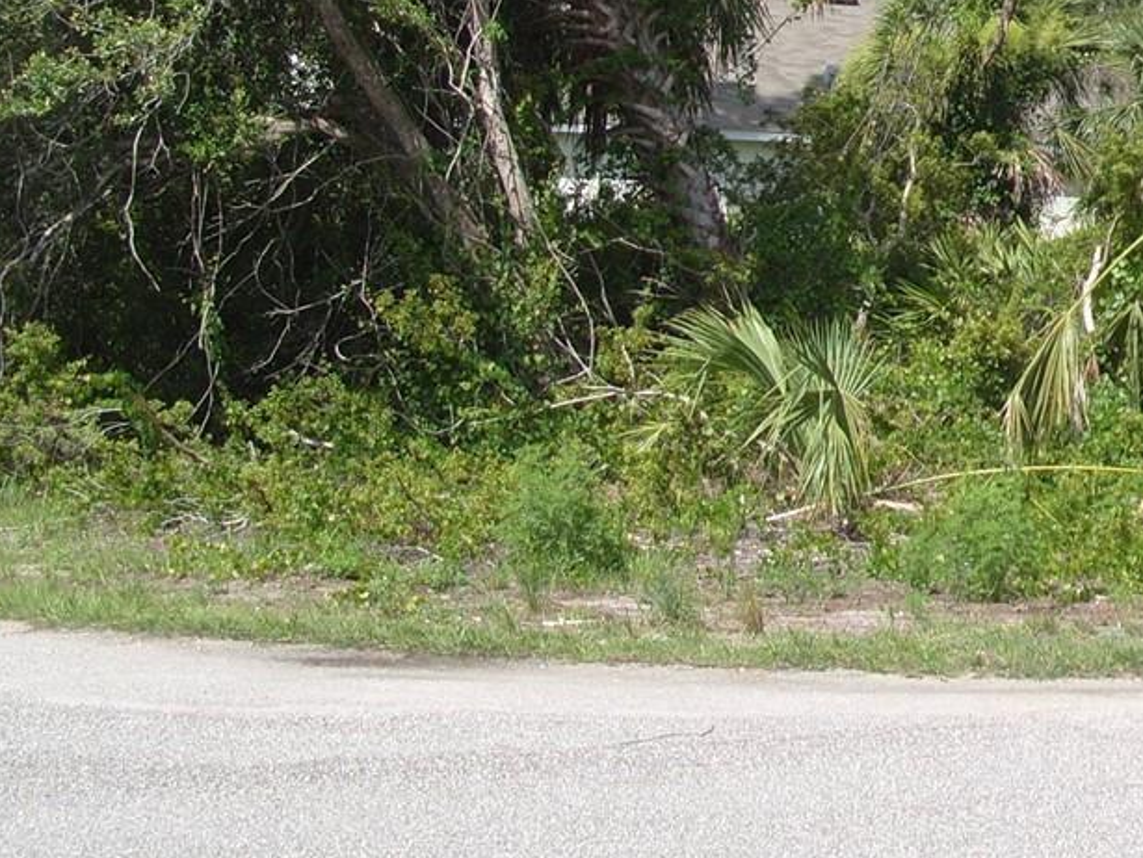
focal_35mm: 91
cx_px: 1232
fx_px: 3007
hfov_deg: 20.6
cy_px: 30
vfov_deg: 16.0
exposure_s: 1/2000
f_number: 2.8
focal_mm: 7.8
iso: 80
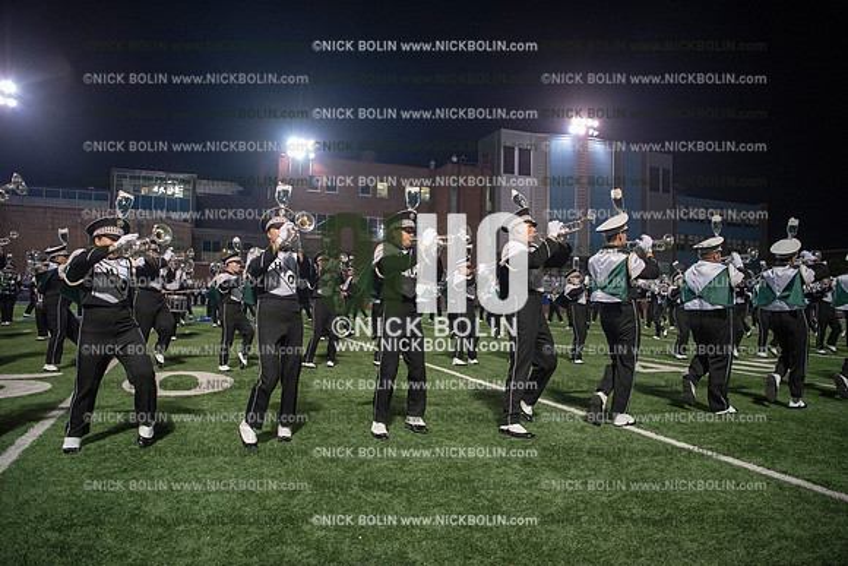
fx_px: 565
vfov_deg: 53.2
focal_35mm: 24
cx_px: 424
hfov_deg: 73.7
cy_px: 283
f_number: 3.2
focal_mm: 24
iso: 3200
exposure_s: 1/500
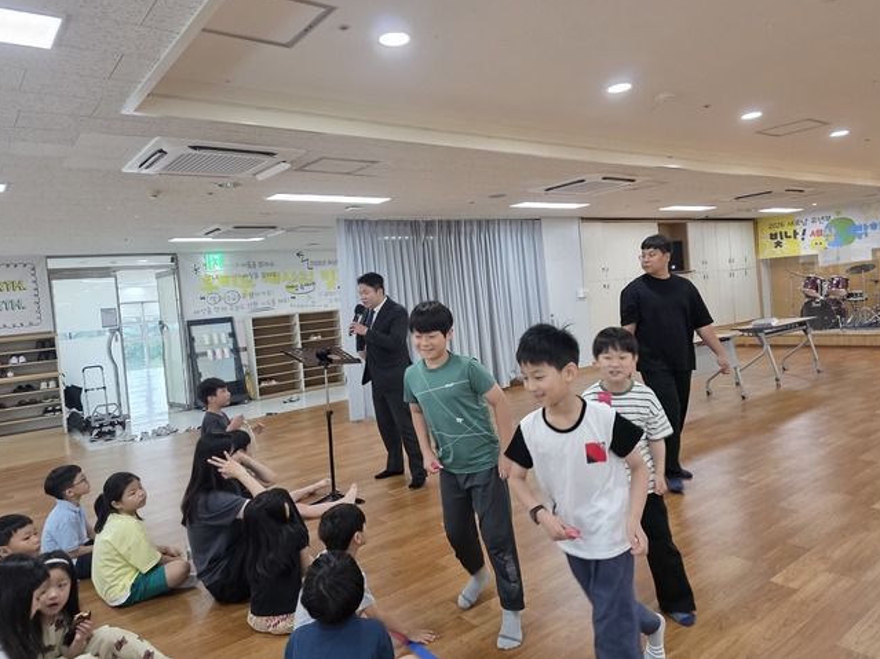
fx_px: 610
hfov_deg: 71.6
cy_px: 316
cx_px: 451
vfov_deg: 56.8
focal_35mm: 24
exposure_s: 1/120
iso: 250
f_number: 1.7
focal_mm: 6.3
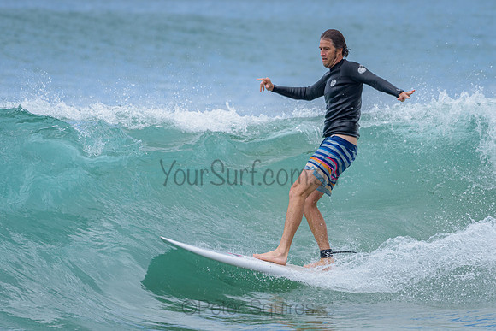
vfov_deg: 3.4
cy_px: 147
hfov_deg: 5.1
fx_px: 5578
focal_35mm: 405
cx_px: 289
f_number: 5.6
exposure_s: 1/2000
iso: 560
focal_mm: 330
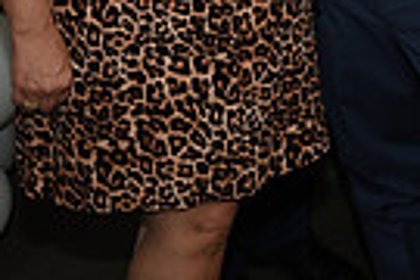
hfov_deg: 13.2
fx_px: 1750
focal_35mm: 150
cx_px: 554
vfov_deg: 8.6
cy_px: -288
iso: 100
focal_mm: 35
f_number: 4
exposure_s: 1/60
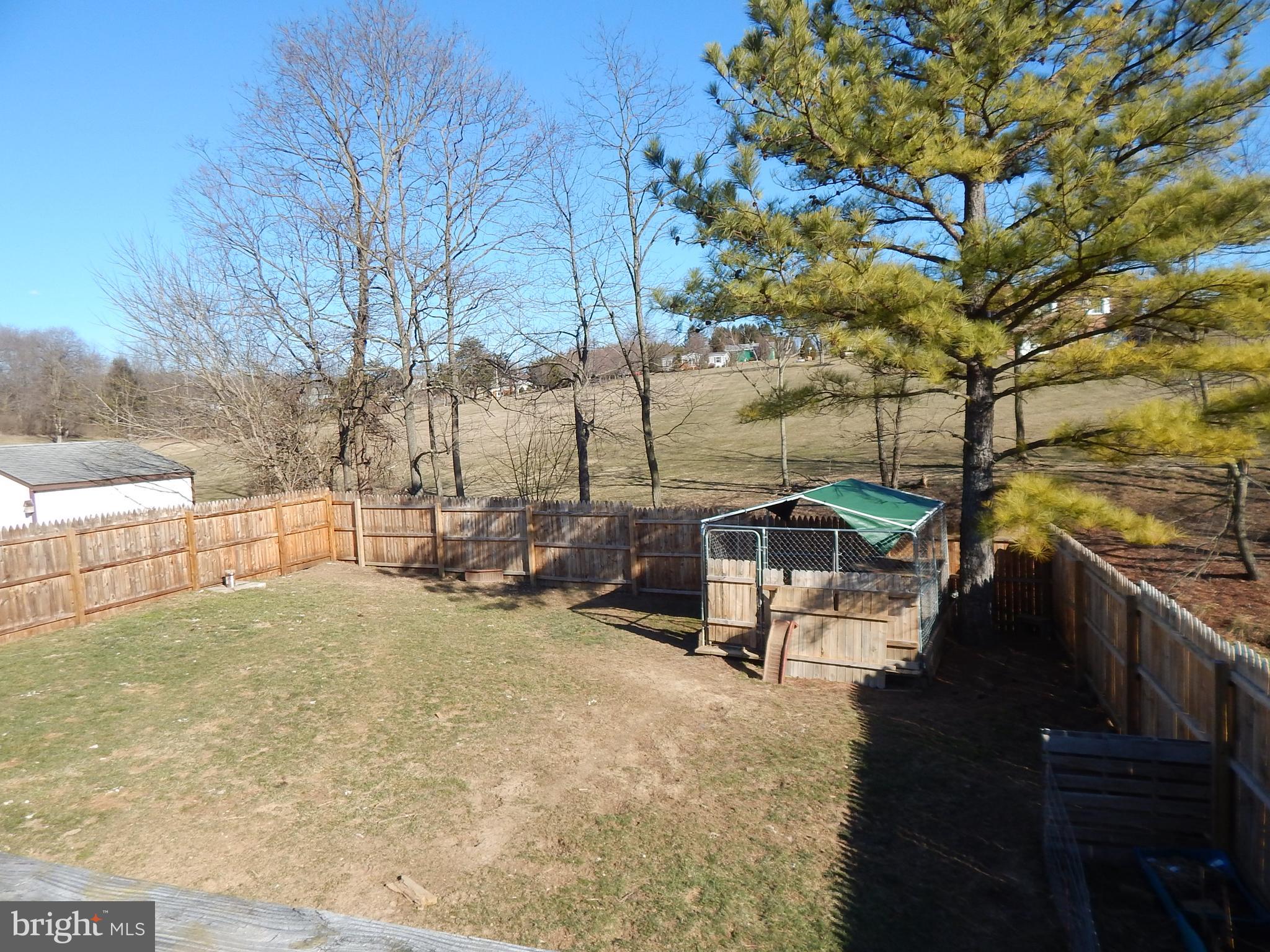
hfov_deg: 76.4
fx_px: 807
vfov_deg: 61.1
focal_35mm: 22
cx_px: 635
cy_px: 476
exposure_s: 1/1000
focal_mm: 4
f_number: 3
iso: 125
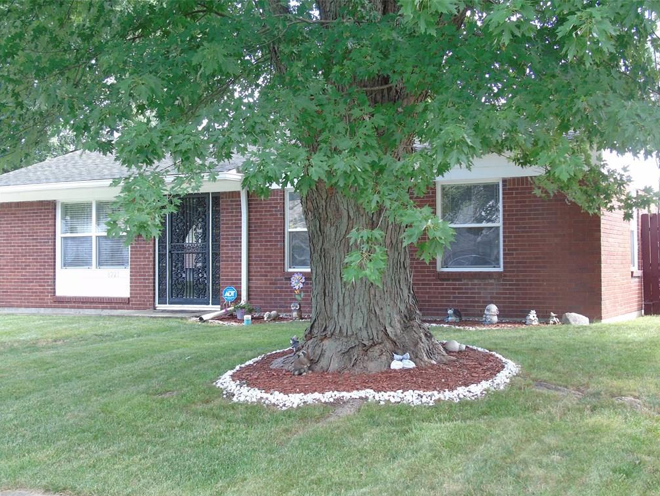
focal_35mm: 47
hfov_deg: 40.4
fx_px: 896
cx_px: 336
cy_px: 253
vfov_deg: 30.9
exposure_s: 1/30
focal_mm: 8.2
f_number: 4.1
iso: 80
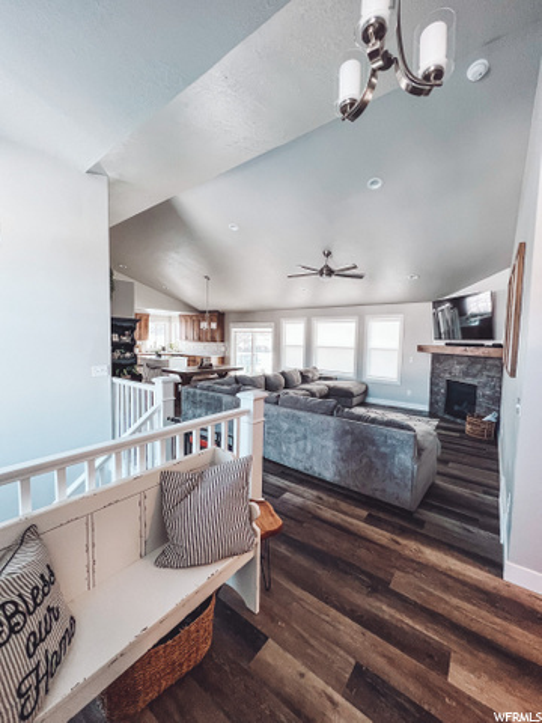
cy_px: 362
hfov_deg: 89.9
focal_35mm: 13
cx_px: 271
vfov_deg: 106.2
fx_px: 271
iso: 160
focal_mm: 1.57
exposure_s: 1/120
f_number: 1.8
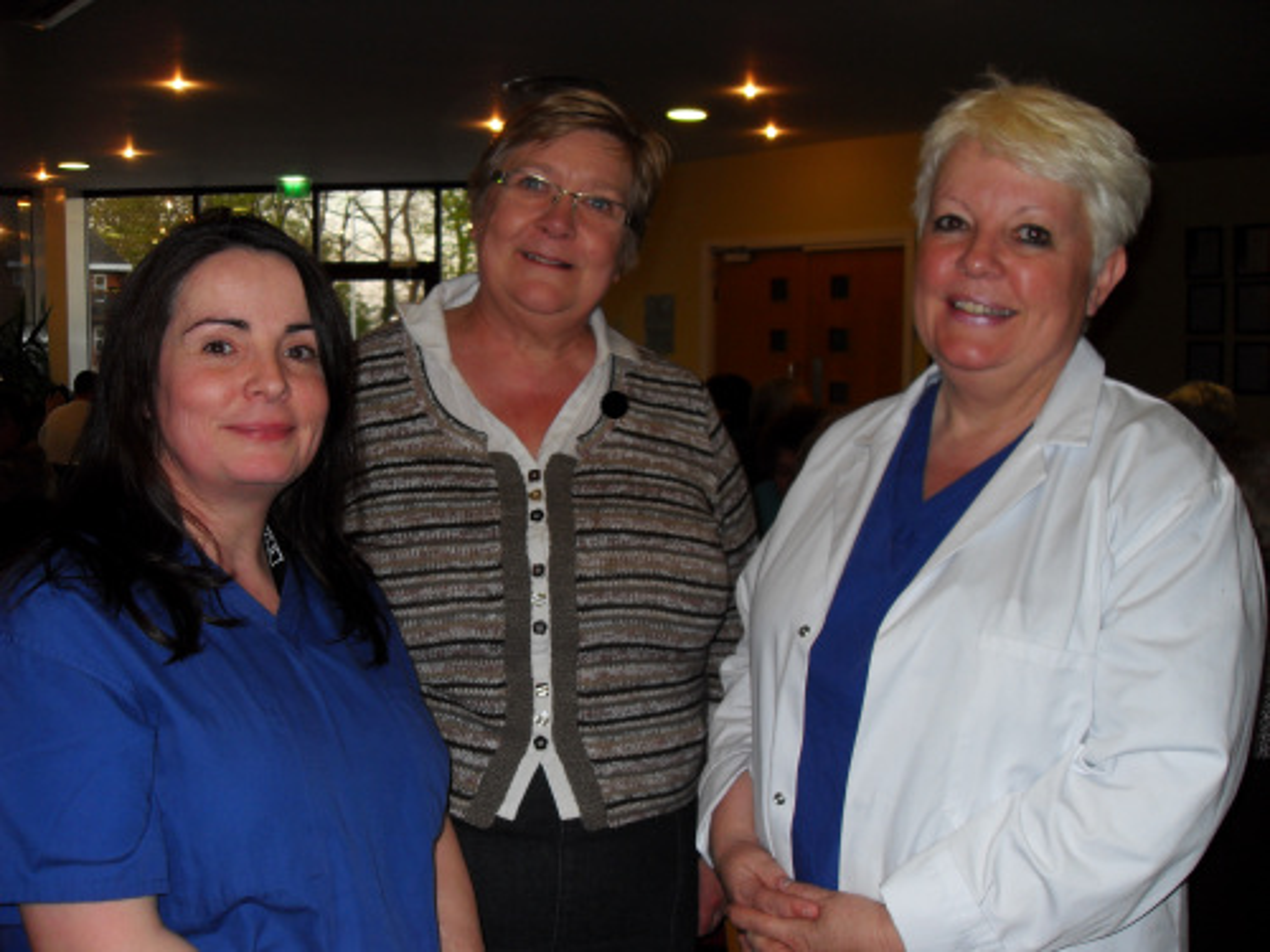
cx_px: 635
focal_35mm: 34
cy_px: 476
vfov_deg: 41.8
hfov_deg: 54.0
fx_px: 1247
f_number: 2.8
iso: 100
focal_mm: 6.3
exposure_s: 1/45
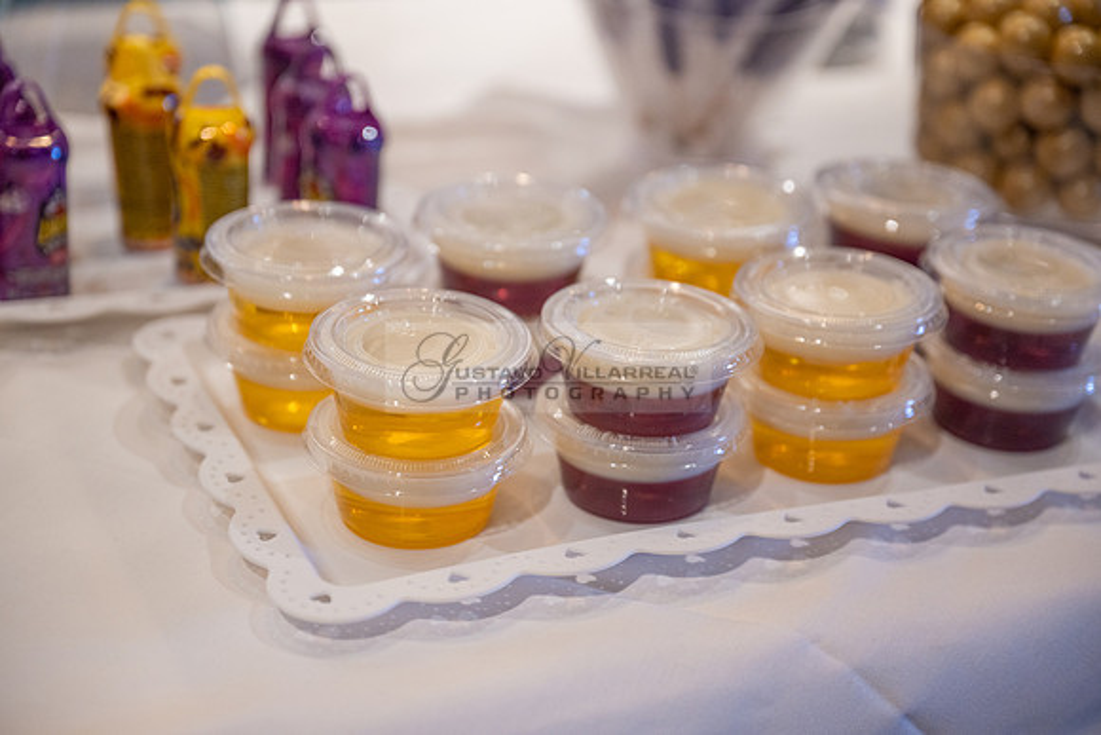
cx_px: 550
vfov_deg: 20.0
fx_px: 2080
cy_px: 368
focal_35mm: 68
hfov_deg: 29.6
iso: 800
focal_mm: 68
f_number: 2.8
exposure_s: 1/100
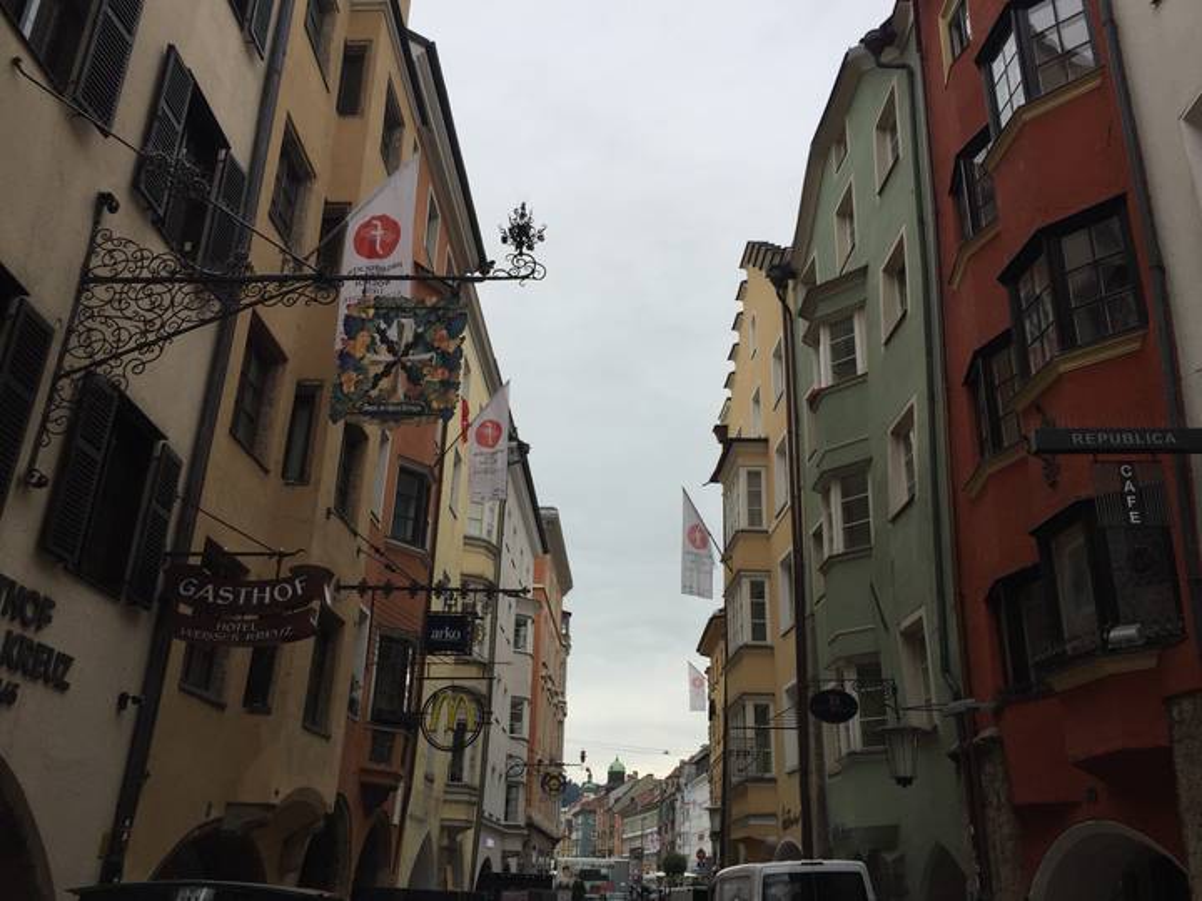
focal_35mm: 29
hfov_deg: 61.7
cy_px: 450
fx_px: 1007
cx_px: 601
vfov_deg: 48.2
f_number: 2.2
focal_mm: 4.15
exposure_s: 1/1236
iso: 32
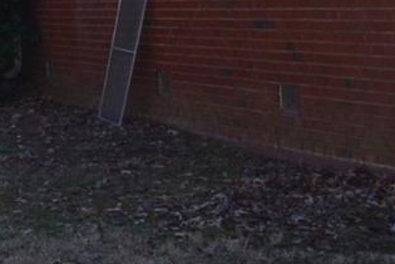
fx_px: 2041
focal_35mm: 186
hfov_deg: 9.8
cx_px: -542
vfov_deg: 7.4
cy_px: 10
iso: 400
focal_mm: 26
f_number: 10
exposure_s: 1/250
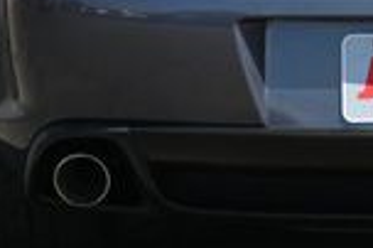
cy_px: -128
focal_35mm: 265
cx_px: 422
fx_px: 2743
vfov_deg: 5.1
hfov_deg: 7.7
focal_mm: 42
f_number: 5.6
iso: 125
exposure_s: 1/250
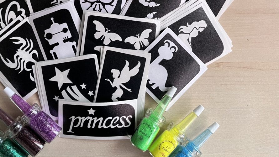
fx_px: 311
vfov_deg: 27.4
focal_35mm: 42
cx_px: 101
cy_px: 18
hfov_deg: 47.8
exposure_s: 1/68
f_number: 1.6
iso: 125
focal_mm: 5.1
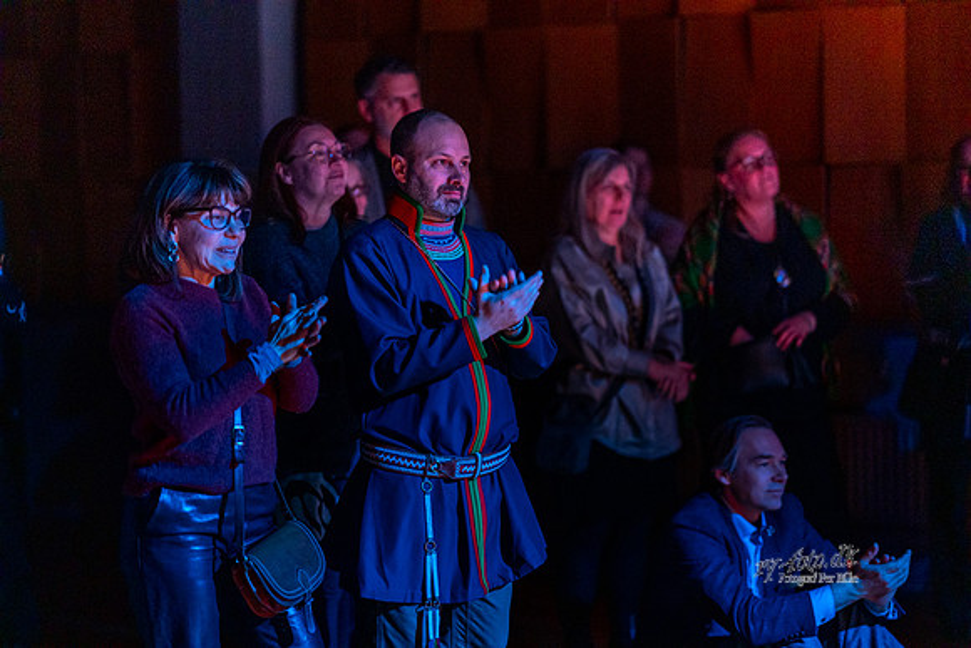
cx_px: 486
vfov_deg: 16.1
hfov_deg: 23.9
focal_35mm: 85
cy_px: 324
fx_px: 2293
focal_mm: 85
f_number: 1.4
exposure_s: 1/160
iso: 4000
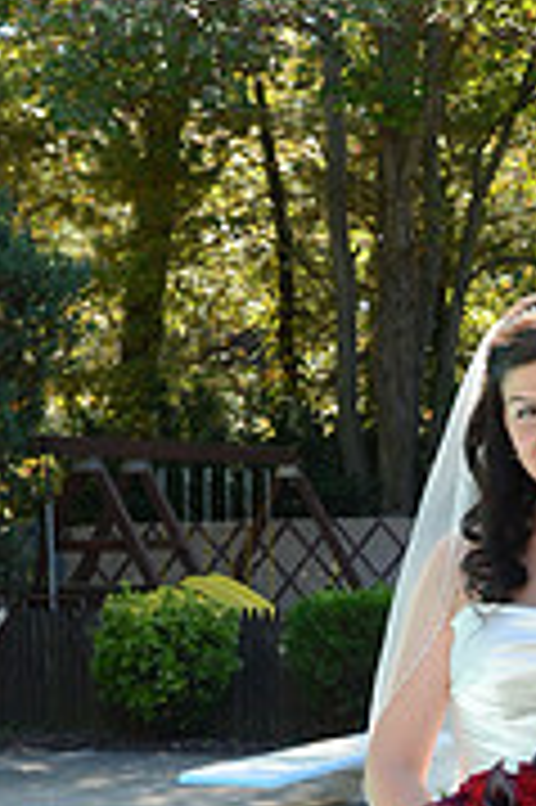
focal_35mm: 112
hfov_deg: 12.1
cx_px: 563
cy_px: 693
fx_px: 2497
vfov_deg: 18.1
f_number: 7.1
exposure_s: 1/125
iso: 500
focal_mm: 23
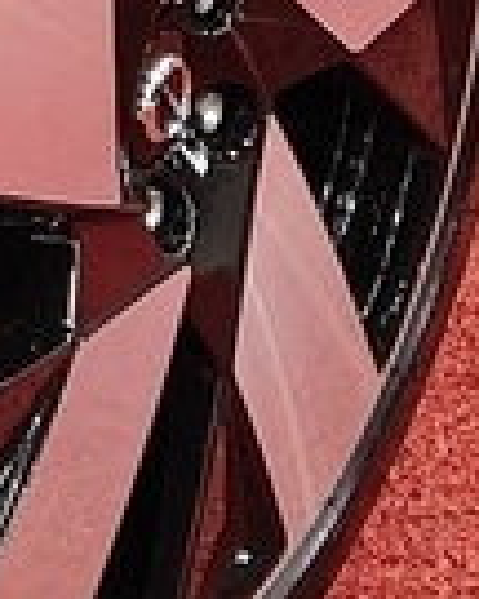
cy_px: -1118
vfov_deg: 5.8
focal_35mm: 312
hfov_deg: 4.7
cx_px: -962
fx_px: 5529
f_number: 1.8
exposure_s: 1/50
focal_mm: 5.59
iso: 100
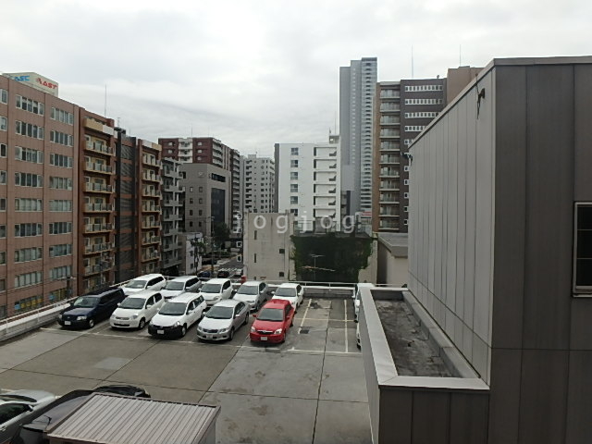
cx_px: 296
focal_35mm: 21
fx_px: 359
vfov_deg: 63.4
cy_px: 222
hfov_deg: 79.0
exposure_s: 1/500
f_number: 6
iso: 125
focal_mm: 3.7
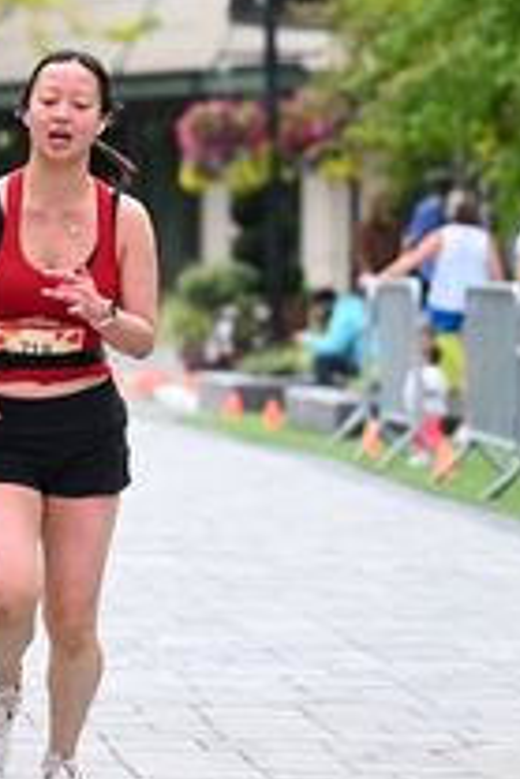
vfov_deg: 7.7
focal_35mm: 267
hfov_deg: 5.1
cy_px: 232
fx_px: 5775
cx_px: 32
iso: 640
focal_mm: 101
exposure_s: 1/2500
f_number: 2.8
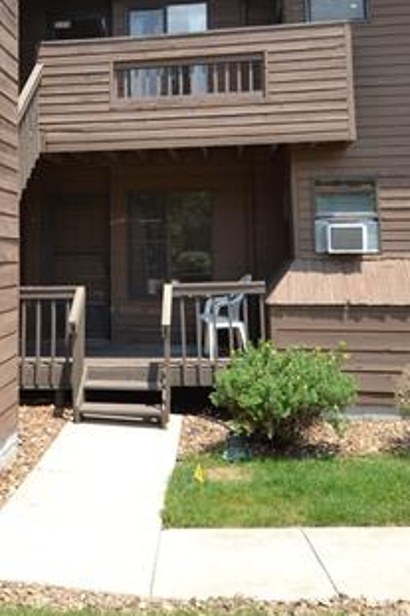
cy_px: 182
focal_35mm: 37
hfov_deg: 35.0
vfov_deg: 50.5
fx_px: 633
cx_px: 92
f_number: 7.1
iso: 100
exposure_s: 1/200
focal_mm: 10
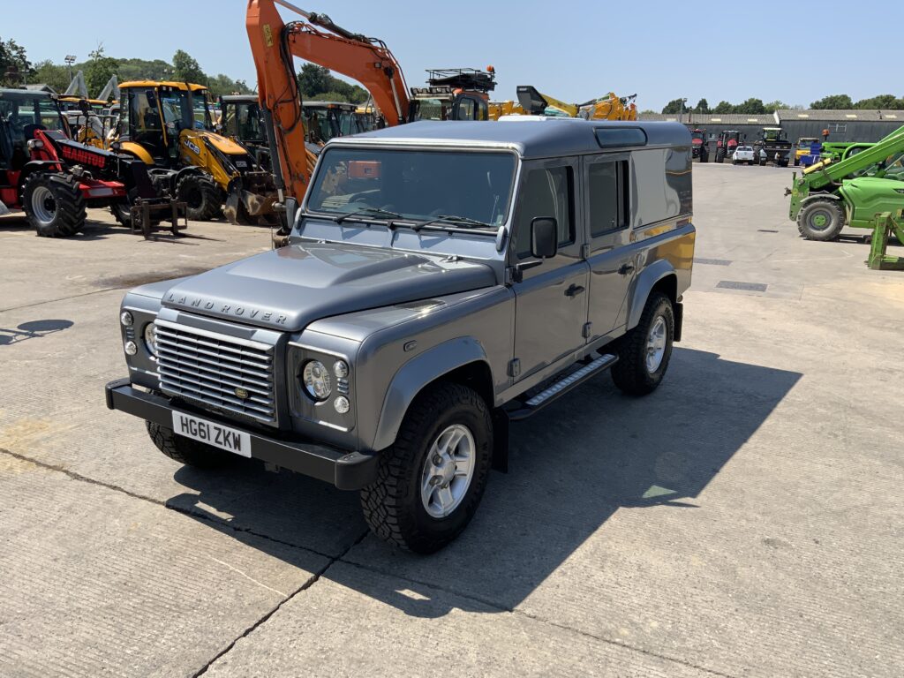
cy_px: 339
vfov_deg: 48.2
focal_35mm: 29
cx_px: 452
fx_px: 757
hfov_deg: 61.7
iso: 16
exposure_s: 1/1675
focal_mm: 3
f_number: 1.8
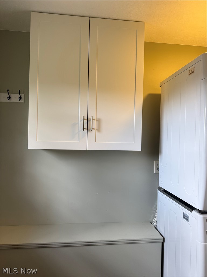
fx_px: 191
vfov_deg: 71.6
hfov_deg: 56.8
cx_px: 104
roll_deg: -1.5
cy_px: 138
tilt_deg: +0.2
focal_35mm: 24
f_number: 1.78
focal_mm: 6.76
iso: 80
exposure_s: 1/120
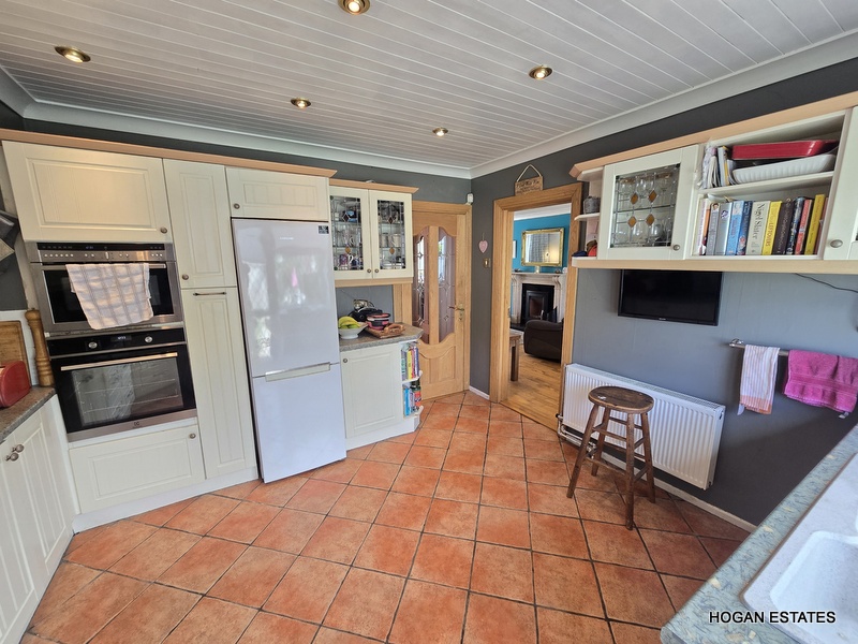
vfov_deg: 89.9
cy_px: 322
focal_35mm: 13
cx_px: 429
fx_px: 322
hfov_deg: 106.2
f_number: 2.2
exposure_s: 1/50
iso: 80
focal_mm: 2.2
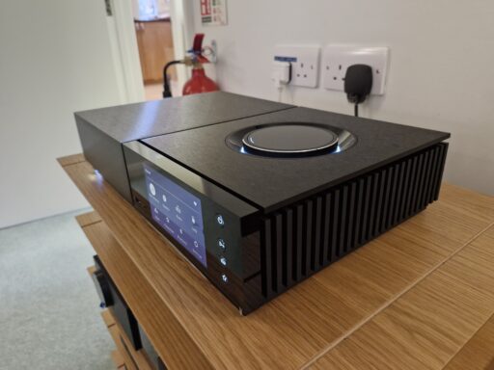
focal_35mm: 23
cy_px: 185
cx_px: 247
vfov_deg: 58.9
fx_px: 328
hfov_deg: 73.9
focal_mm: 5.54
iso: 800
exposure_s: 1/100
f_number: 1.8
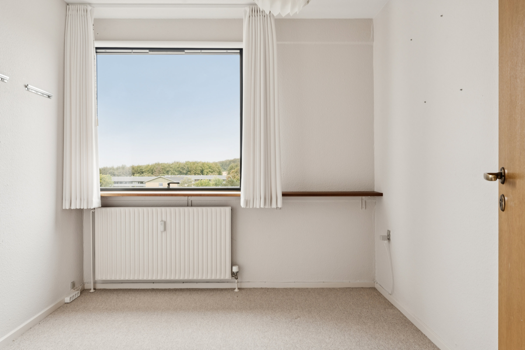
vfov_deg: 55.1
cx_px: 262
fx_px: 335
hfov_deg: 76.1
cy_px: 175
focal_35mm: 23
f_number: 11
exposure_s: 1/50
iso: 800
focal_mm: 23
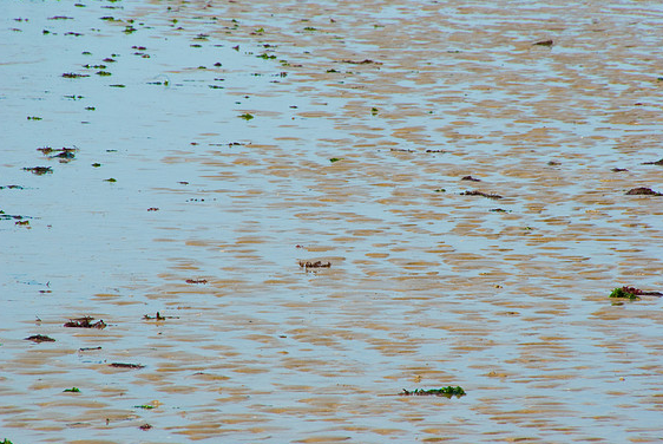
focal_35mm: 387
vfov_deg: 3.6
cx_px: 339
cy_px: 227
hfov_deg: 5.3
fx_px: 7135
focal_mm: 250
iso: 280
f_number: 22
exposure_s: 1/180
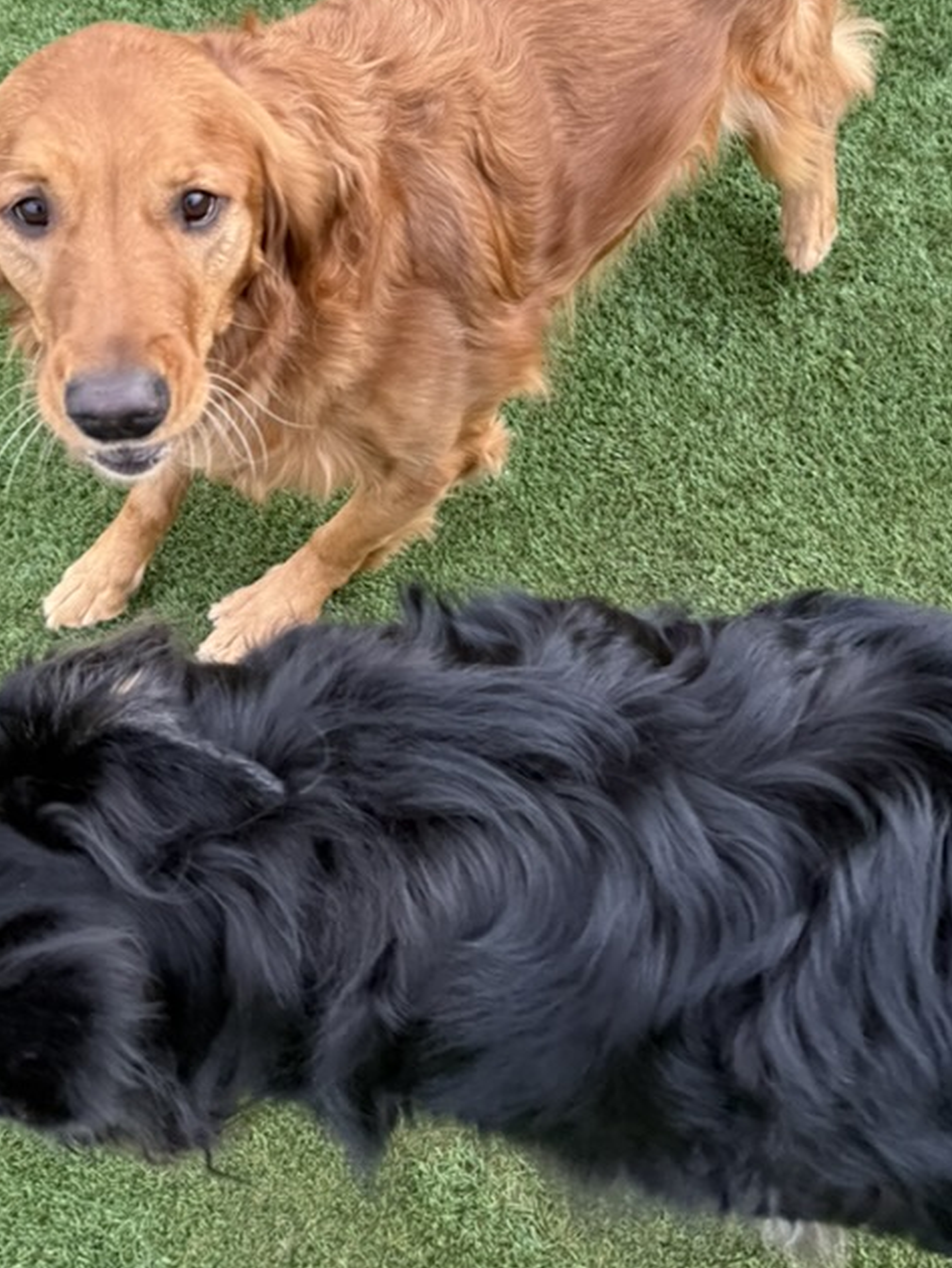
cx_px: 445
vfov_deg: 45.9
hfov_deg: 36.8
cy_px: 294
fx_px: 1429
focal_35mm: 39
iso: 80
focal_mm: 6.76
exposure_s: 1/419
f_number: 1.78
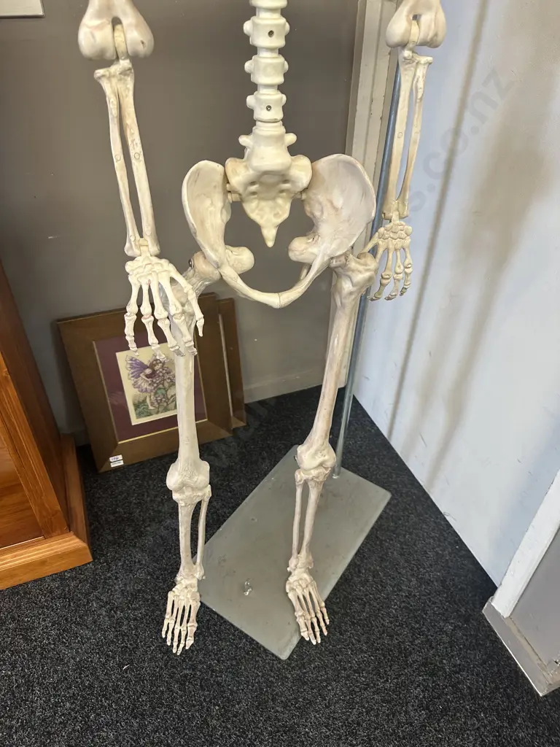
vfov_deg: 71.6
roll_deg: +0.1
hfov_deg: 56.8
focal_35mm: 24
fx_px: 518
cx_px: 280
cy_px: 374
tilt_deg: -38.5
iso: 200
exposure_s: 1/50
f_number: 1.78
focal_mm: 6.86
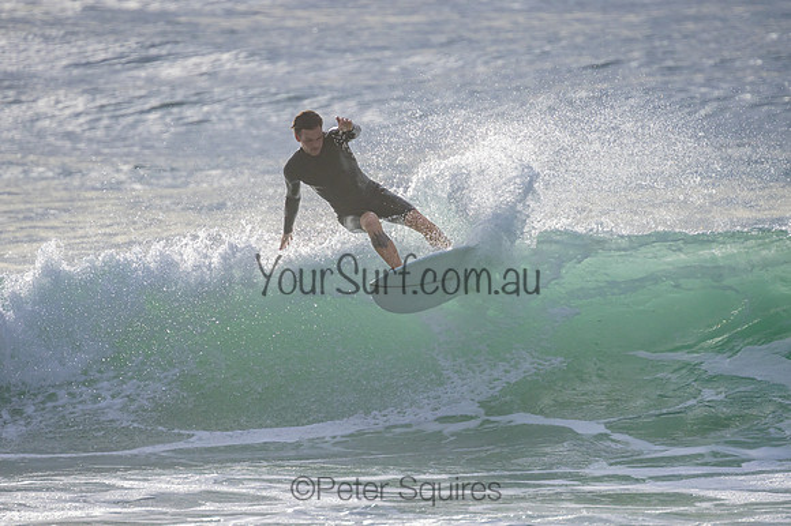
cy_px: 263
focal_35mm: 600
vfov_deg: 2.3
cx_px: 396
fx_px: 13175
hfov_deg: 3.4
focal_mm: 400
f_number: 5.6
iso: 180
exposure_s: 1/2500
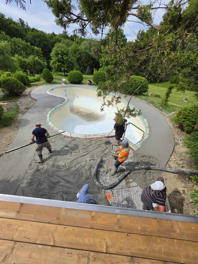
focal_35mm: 13
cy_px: 132
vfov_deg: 106.2
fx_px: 99
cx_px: 99
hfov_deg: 89.9
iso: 32
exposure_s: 1/2000
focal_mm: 2.2
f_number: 1.9
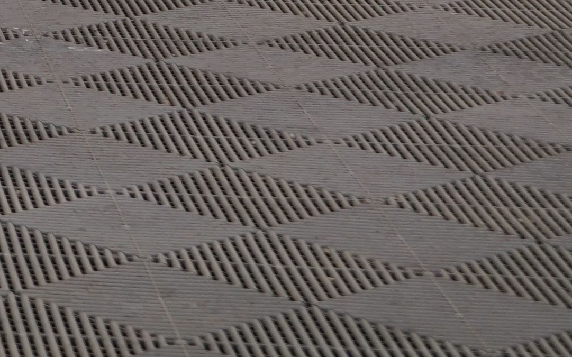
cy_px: -632
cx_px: -838
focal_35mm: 215
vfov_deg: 5.8
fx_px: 3351
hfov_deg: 8.8
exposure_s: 1/25
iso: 400
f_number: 5.6
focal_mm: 38
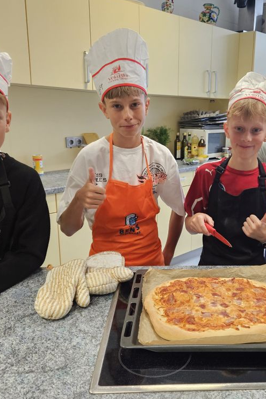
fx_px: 366
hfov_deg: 39.1
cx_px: 192
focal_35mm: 33
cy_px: 202
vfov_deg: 57.2
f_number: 1.8
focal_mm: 5.4
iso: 250
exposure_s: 1/100
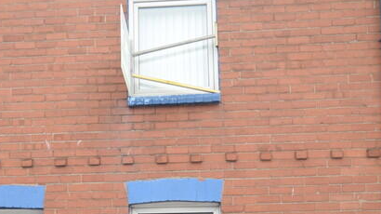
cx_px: 136
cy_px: 196
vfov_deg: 21.3
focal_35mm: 55
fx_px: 555
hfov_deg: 37.6
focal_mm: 14
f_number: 6.3
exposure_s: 1/160
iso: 400
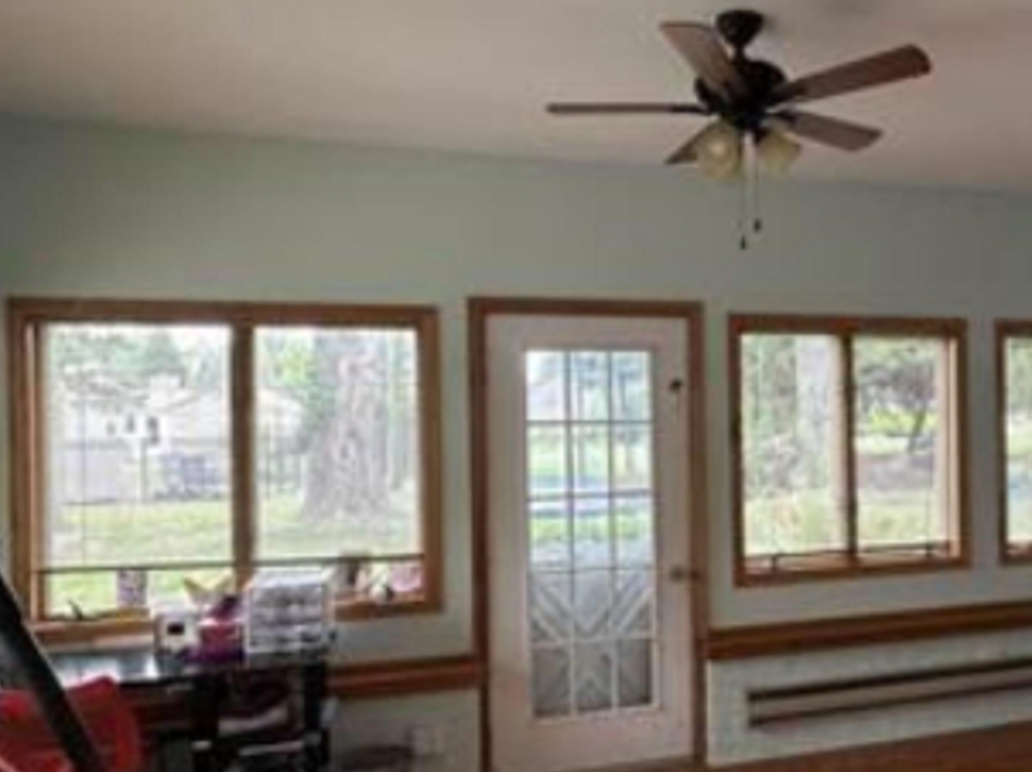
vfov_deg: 45.3
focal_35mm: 31
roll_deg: +0.6
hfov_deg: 56.8
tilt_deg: -0.2
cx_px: 711
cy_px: 420
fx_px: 923
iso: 160
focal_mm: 2.22
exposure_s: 1/120
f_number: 2.2
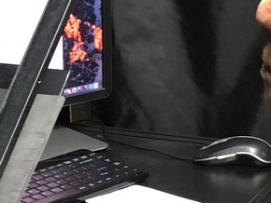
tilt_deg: -17.8
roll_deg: +2.4
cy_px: 163
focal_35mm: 144
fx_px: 1128
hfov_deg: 13.5
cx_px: 7
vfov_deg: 10.3
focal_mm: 4.15
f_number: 2.2
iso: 160
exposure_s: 1/30
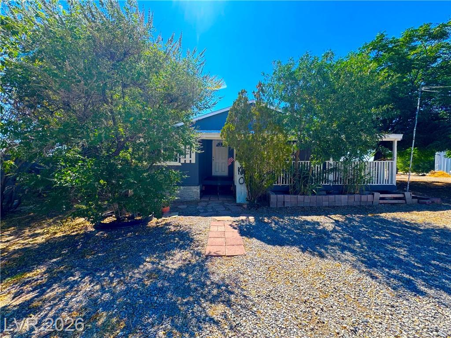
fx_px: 182
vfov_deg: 85.7
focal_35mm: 14
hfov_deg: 102.1
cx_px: 226
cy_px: 169
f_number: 2.2
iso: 40
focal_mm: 2.22
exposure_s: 1/700
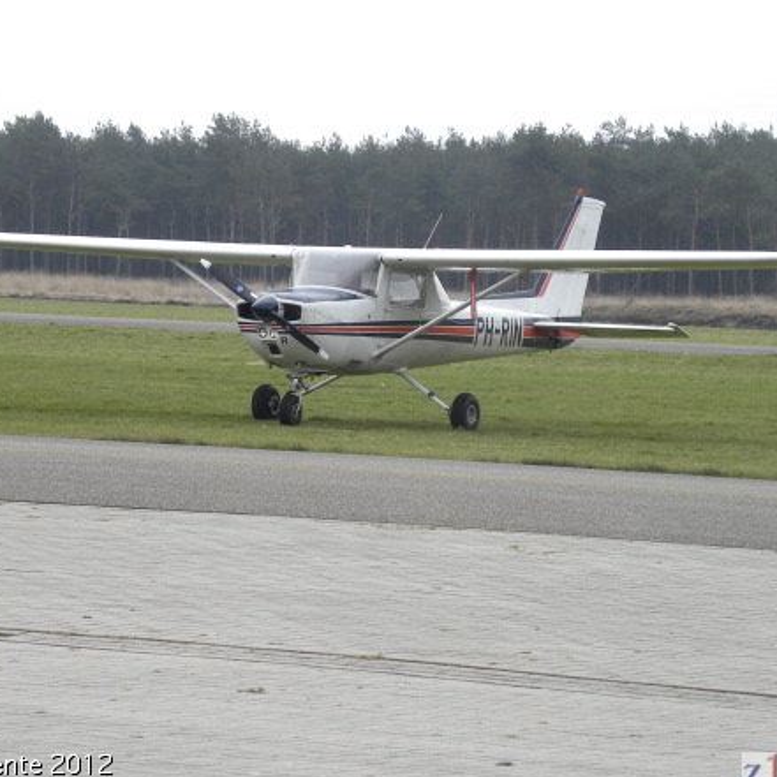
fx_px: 5993
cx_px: 354
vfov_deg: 7.4
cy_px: 365
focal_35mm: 236
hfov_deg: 7.4
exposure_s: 1/99
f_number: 4.5
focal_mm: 32.7
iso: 64
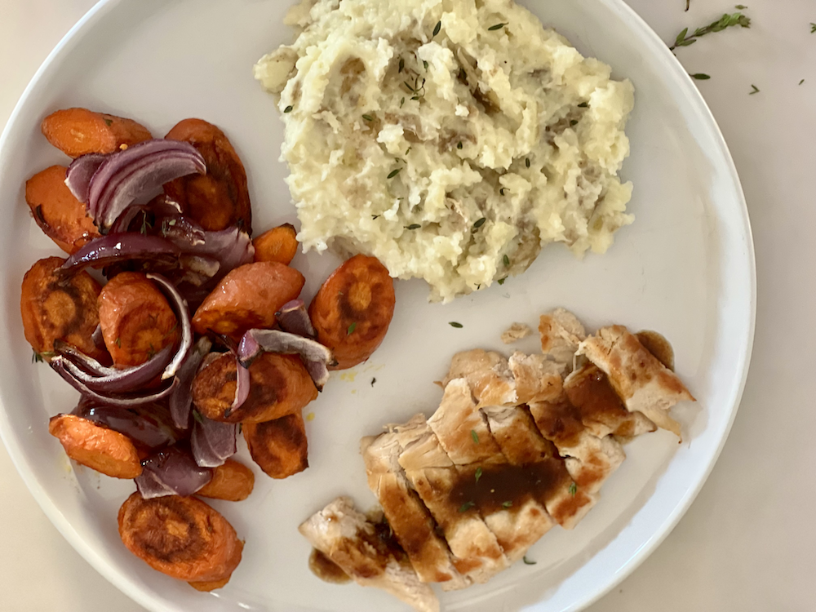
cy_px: 306
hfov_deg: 25.3
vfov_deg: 19.1
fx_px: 1815
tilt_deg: -77.9
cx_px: 408
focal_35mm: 77
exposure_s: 1/24
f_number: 2.8
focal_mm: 9
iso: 400
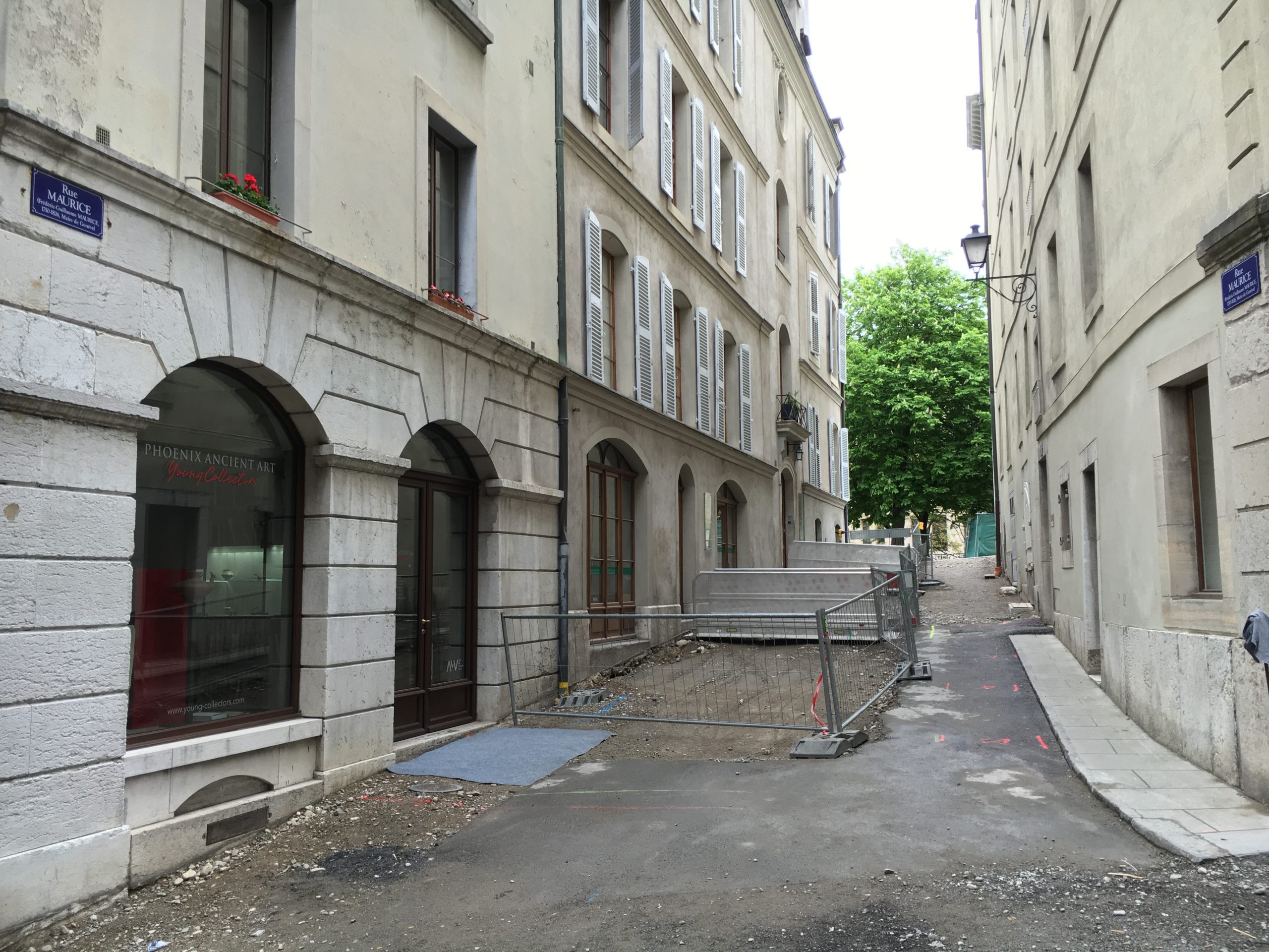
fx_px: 1063
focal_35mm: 29
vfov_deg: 48.2
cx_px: 634
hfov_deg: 61.7
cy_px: 476
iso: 40
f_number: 2.2
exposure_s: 1/100
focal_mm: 4.15
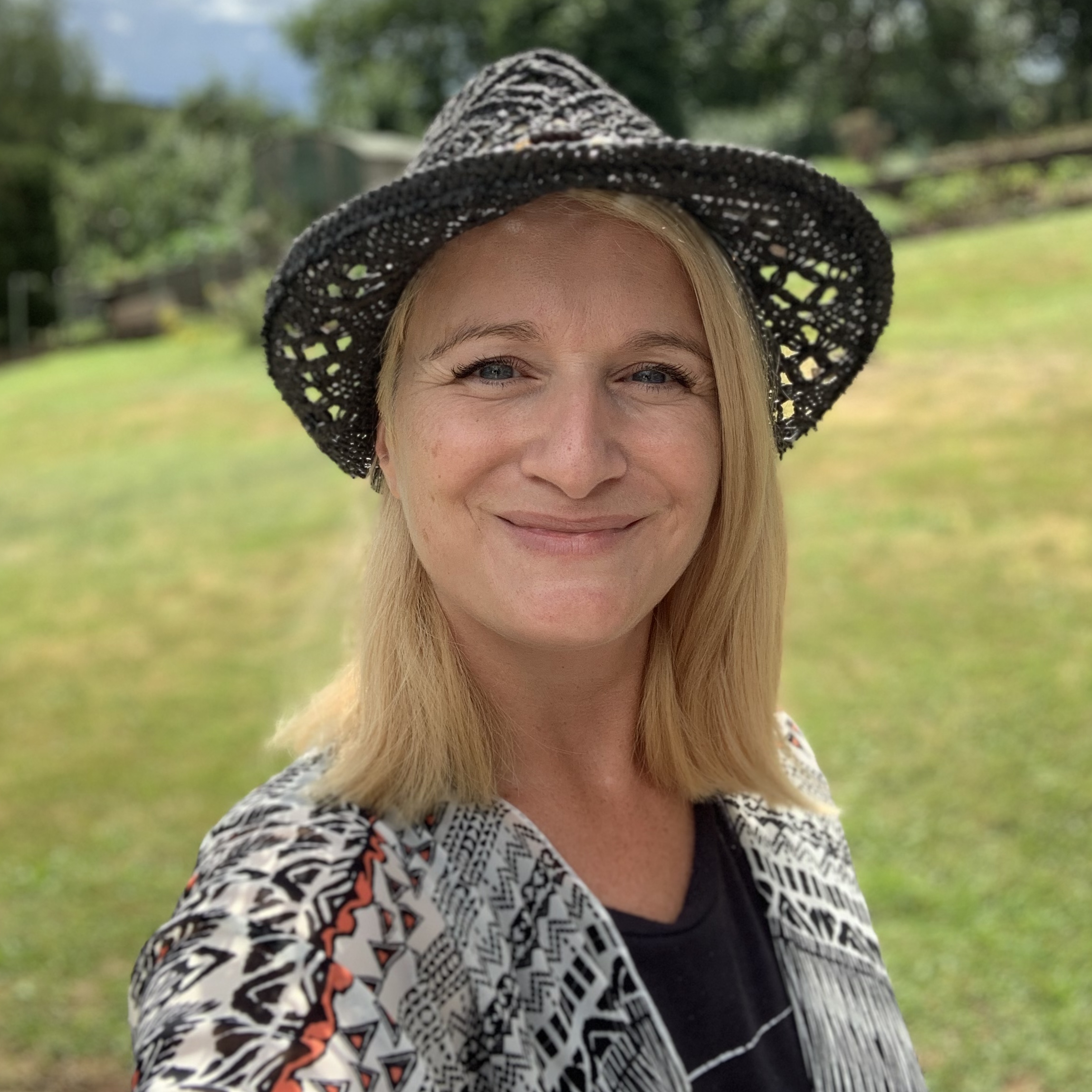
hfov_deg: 43.9
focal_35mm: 38
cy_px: 511
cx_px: 546
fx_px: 1356
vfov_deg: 43.8
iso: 16
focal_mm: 2.87
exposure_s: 1/492
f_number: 2.2
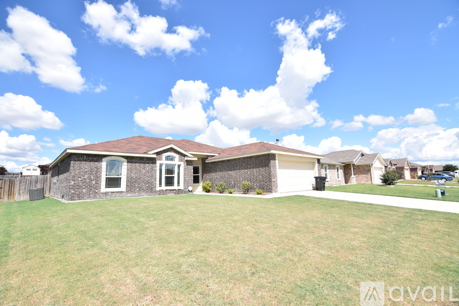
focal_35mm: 16
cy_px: 153
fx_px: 210
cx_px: 230
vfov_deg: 72.1
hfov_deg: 95.0
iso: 100
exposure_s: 1/400
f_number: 6.3
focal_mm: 11
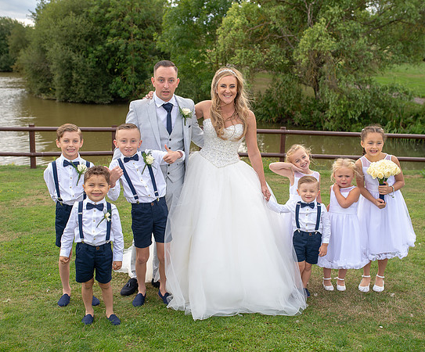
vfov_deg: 37.8
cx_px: 215
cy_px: 176
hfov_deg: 44.9
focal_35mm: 40
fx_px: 514
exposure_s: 1/200
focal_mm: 35
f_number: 4
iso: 100
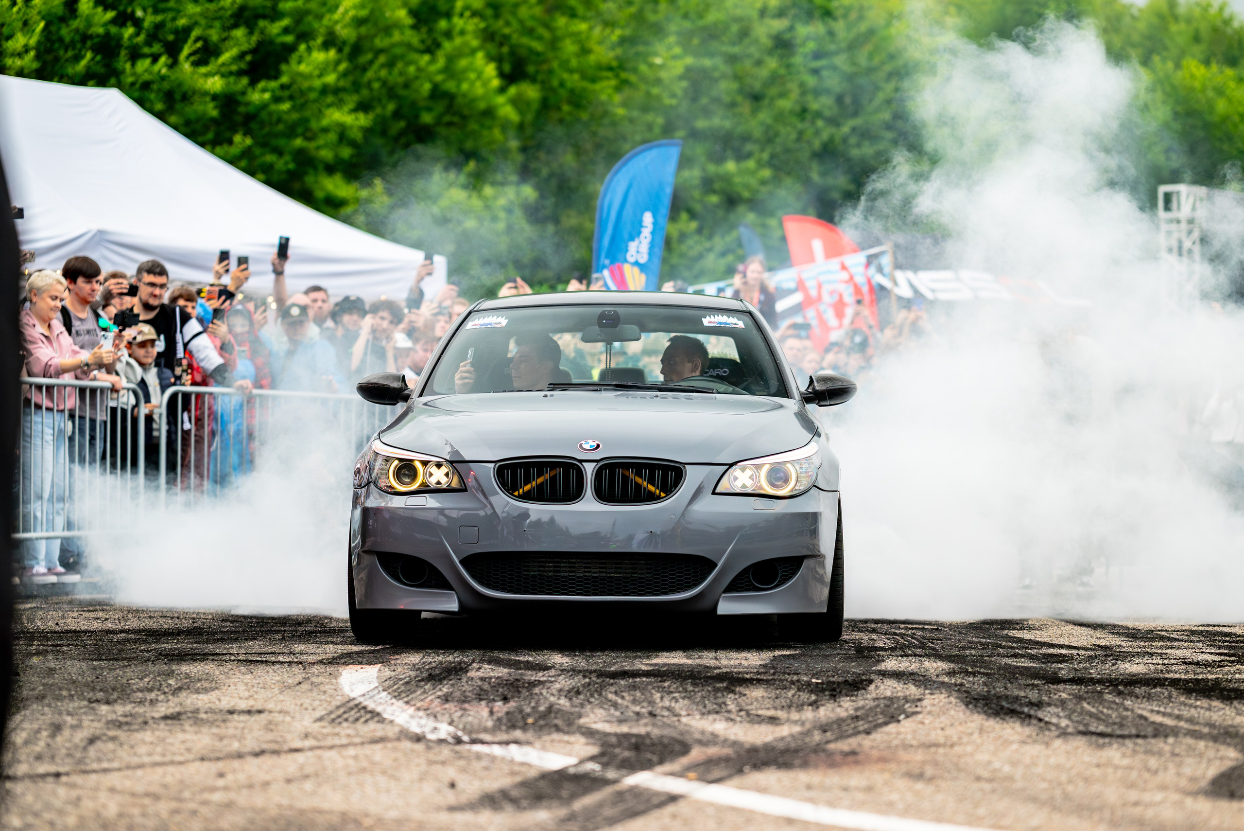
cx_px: 628
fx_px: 3223
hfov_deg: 21.8
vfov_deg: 14.7
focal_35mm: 93
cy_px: 439
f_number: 2.2
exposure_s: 1/640
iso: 800
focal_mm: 85
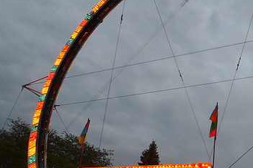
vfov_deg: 24.9
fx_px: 379
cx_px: 197
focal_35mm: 54
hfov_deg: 35.9
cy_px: 66
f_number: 5.6
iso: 100
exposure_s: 1/4
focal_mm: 22
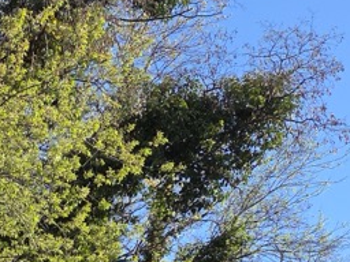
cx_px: -265
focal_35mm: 108
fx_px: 1092
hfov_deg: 15.7
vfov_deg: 12.0
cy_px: 550
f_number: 1.8
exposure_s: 1/1834
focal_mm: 5.4
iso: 80
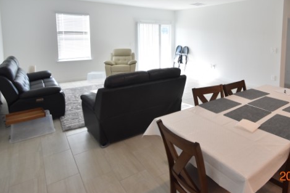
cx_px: 198
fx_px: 185
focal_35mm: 23
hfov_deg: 73.3
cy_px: 51
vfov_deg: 52.9
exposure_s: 1/180
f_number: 3.5
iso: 800
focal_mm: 10
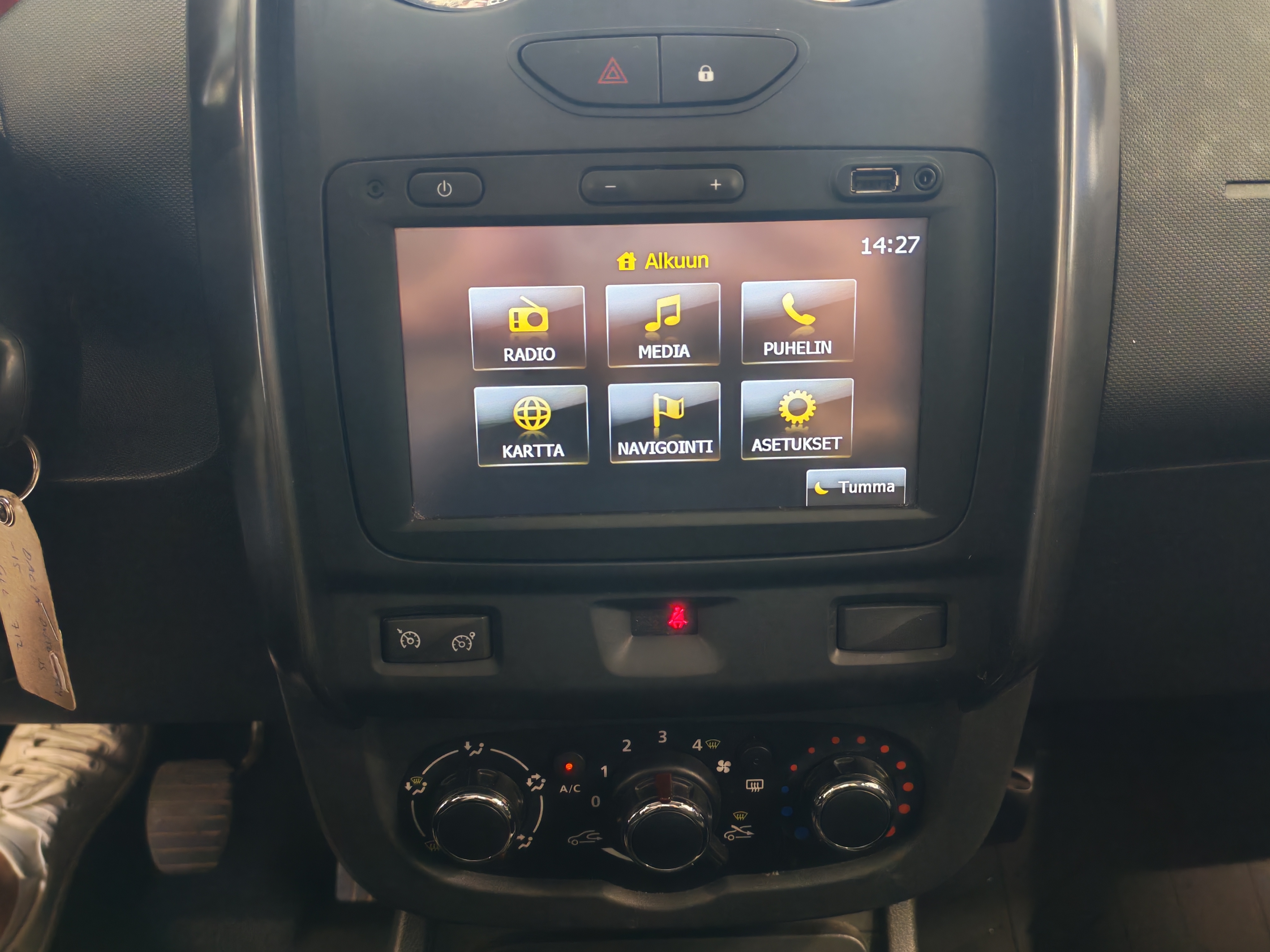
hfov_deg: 56.8
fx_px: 1174
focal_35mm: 32
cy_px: 476
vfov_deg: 44.2
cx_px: 635
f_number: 1.9
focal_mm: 6.12
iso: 2500
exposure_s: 1/50
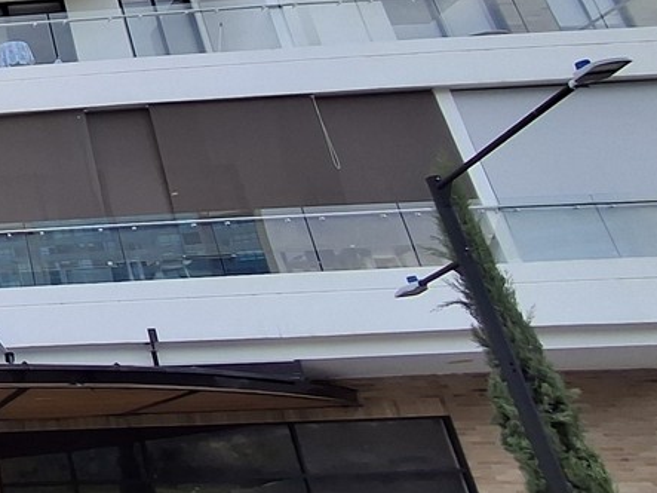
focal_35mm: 52
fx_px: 987
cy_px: 36
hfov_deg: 27.4
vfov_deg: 26.9
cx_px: -294
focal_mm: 1.64
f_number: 2.2
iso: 40
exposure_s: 1/850
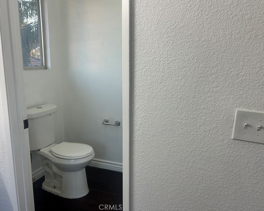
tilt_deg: -9.9
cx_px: 134
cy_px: 102
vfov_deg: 51.5
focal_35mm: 28
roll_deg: -0.7
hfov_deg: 62.2
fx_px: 219
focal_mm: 5.7
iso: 64
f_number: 1.5
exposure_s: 1/120
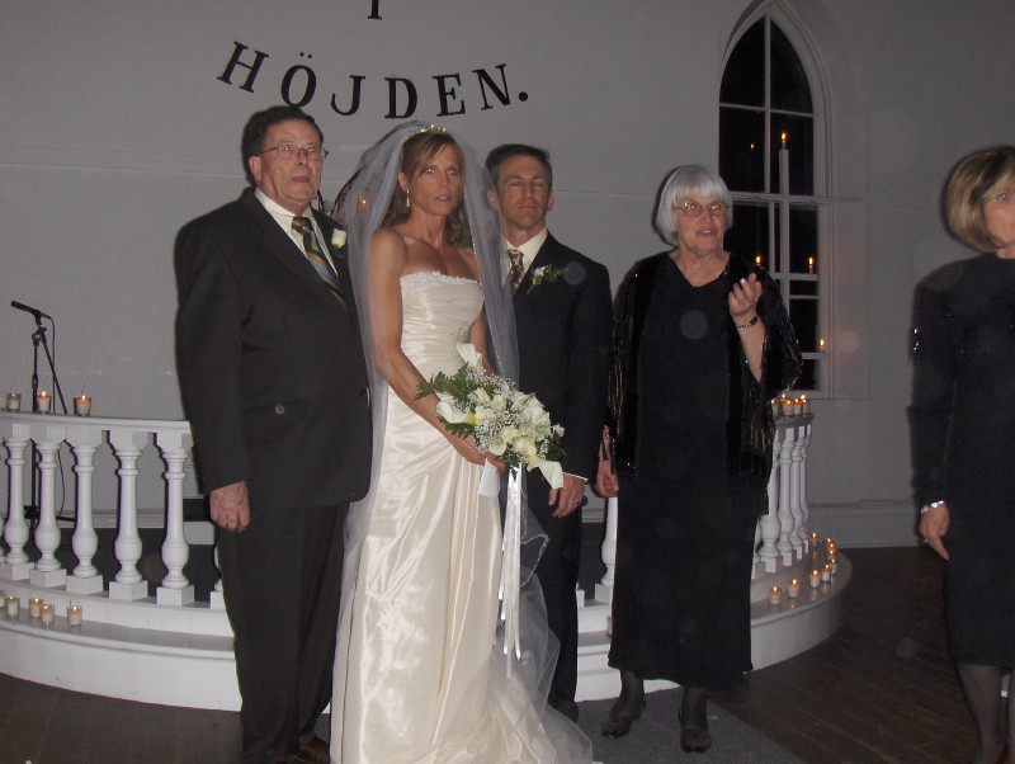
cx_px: 508
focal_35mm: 41
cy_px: 382
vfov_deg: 35.2
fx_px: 1204
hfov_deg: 45.7
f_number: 3.5
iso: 100
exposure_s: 1/60
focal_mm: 6.5
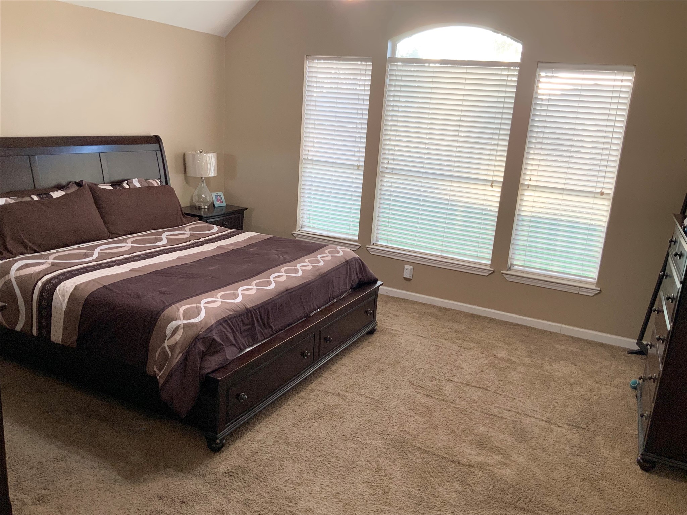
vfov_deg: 48.2
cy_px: 258
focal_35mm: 29
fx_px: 576
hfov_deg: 61.7
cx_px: 344
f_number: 1.8
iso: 40
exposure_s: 1/60
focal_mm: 3
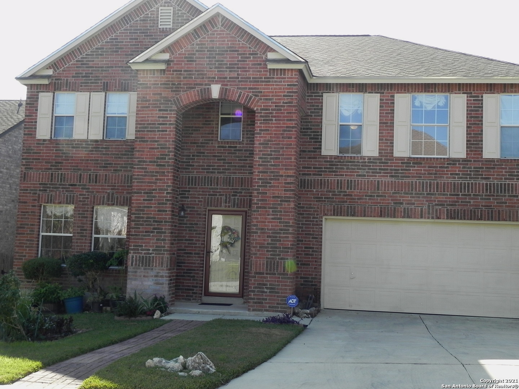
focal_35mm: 52
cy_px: 194
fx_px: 780
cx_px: 260
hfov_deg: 36.8
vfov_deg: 28.0
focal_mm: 9.2
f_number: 5.6
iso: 160
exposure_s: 1/228
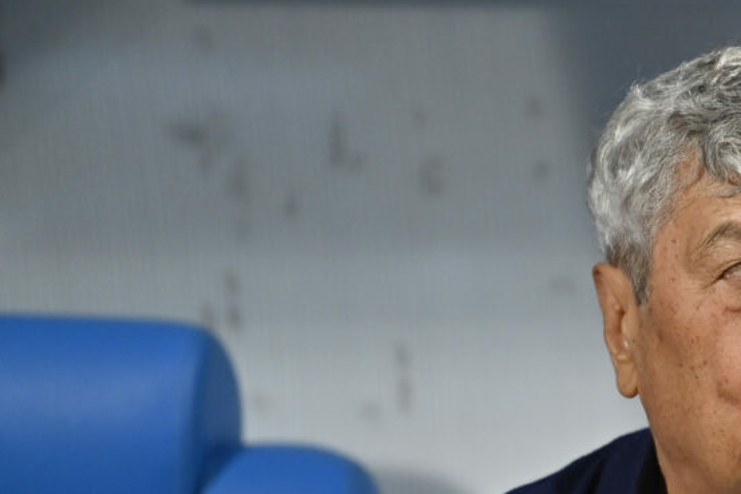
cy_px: 284
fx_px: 10391
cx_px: 777
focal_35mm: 505
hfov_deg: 4.1
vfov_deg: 2.7
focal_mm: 200
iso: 1250
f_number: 2.8
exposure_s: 1/500
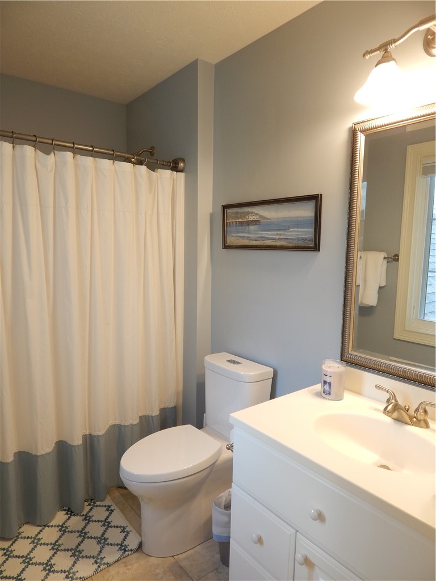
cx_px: 218
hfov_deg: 58.9
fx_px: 386
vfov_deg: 73.9
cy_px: 290
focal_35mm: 23
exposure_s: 1/30
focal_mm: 4
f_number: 3
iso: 125
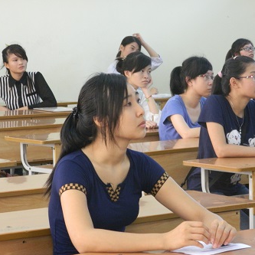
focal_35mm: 154
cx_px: 145
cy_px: 128
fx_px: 1283
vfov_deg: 11.3
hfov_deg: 11.3
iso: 400
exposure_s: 1/25
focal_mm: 23.2
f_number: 4.7
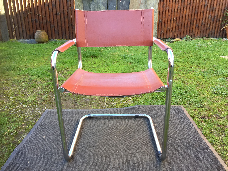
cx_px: 114
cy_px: 86
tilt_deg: -19.9
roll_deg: -0.3
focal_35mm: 29
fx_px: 191
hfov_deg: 61.7
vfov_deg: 48.2
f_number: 2.2
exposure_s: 1/100
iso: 40
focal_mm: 4.15
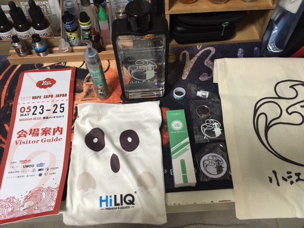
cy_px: 114
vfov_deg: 48.2
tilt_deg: -58.3
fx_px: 255
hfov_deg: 61.7
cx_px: 152
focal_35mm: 29
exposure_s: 1/30
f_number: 2.2
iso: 125
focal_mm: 4.15
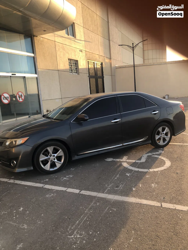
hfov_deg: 49.8
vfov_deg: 63.4
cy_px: 125
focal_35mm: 28
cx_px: 94
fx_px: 203
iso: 20
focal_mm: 4
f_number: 1.8
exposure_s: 1/145
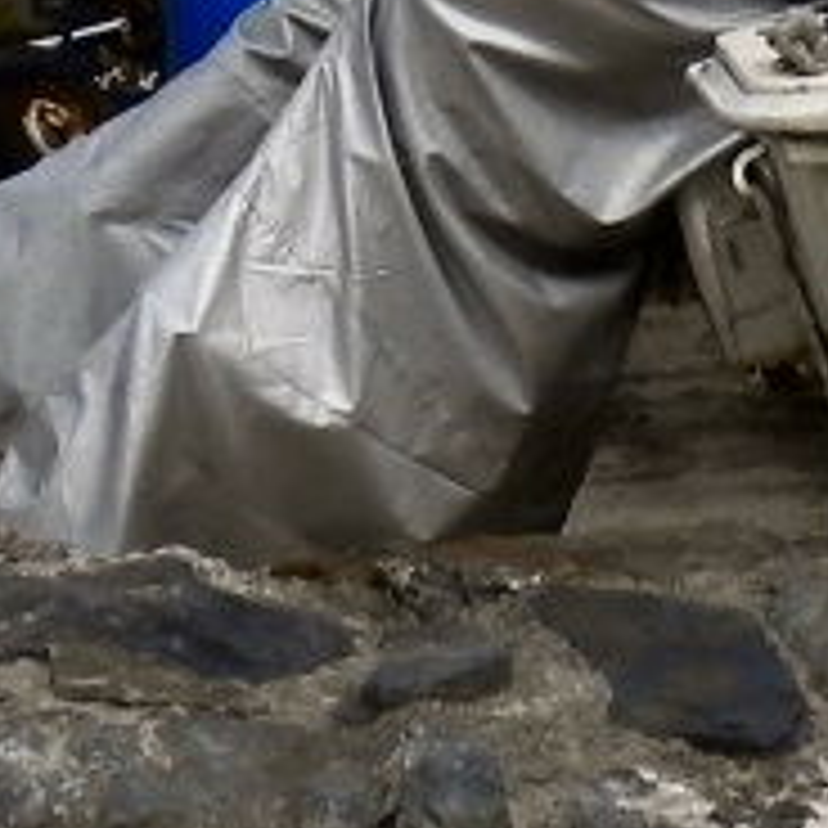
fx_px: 6170
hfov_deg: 7.6
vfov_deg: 7.3
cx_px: 1098
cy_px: -1080
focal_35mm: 228
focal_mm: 6.6
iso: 160
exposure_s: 1/851
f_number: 7.1
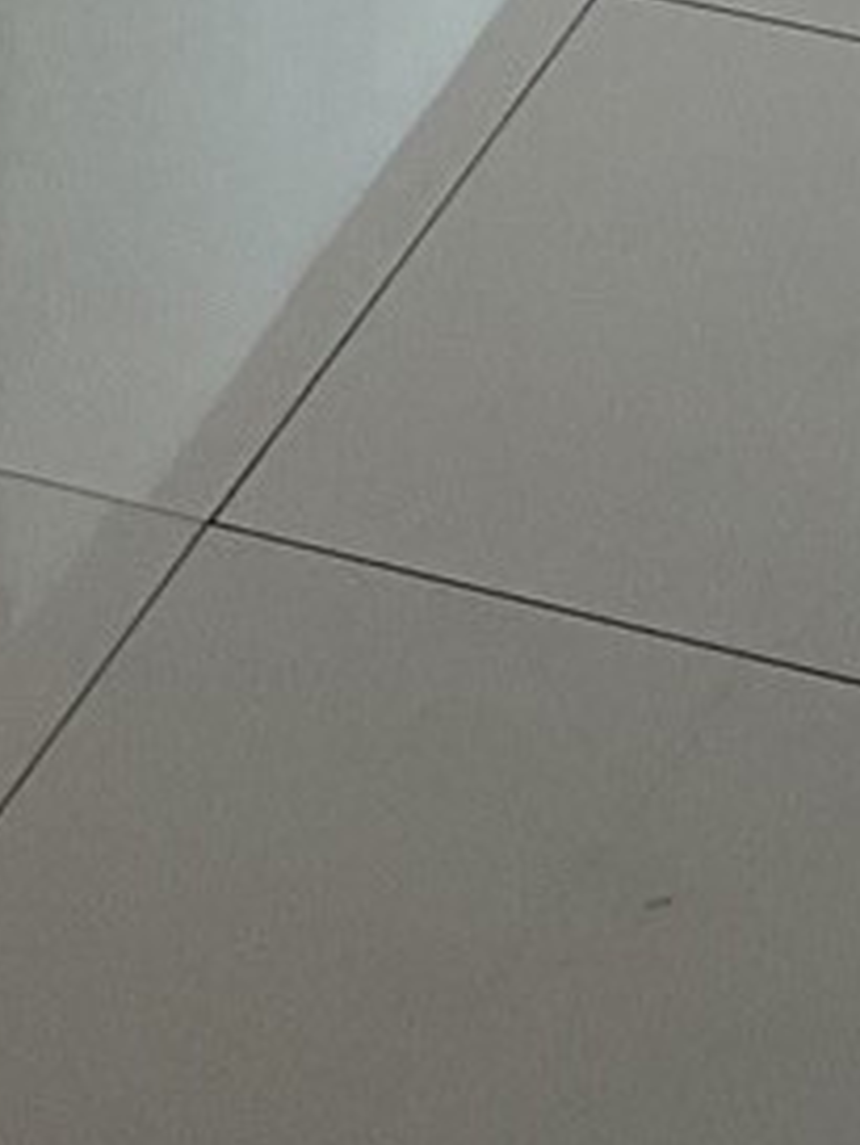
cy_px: -2126
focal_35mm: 170
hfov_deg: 8.7
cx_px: 705
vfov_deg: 9.5
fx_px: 5627
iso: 40
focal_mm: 3
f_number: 1.8
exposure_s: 1/60
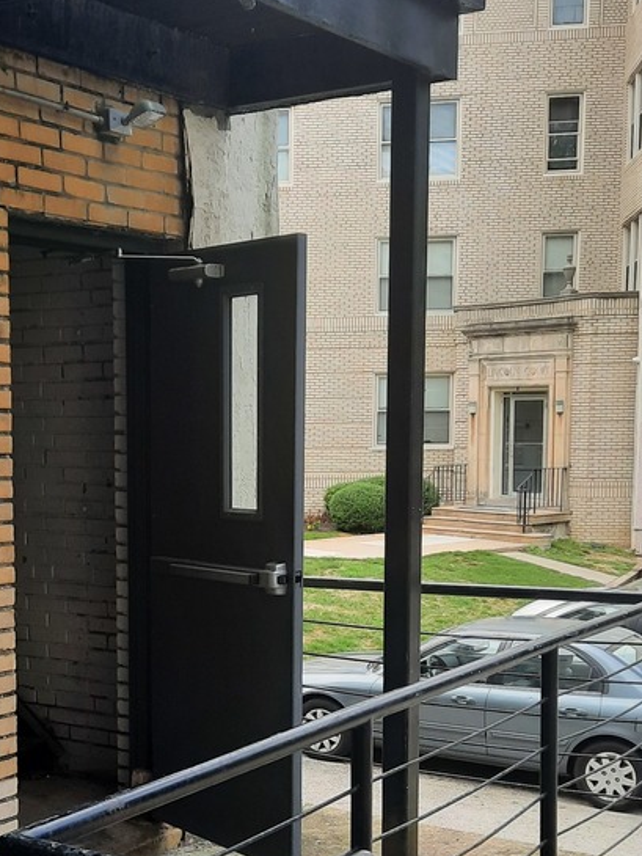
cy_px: 581
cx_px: 168
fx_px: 1360
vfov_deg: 34.6
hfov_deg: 26.3
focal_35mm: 55
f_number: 2
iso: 32
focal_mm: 4.6
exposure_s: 1/150
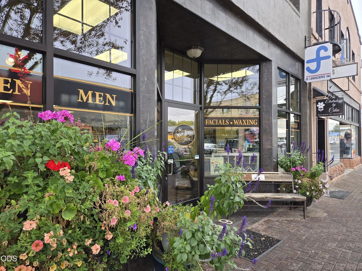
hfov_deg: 73.9
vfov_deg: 58.9
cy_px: 136
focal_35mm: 23
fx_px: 241
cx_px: 181
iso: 40
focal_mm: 5.4
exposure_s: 1/126
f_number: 1.8
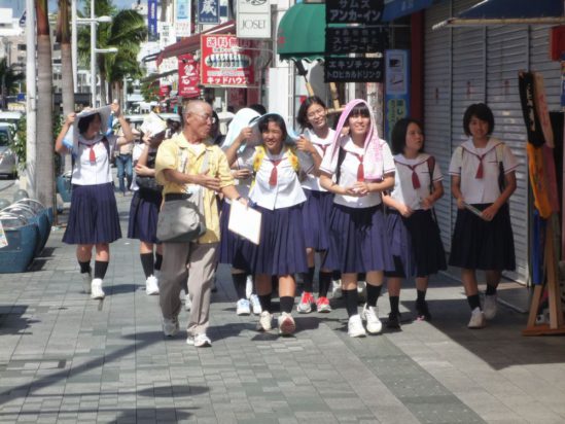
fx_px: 2041
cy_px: 212
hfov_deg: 15.8
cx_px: 282
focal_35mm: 125
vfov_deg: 11.9
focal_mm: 22
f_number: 5.9
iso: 160
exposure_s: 1/400
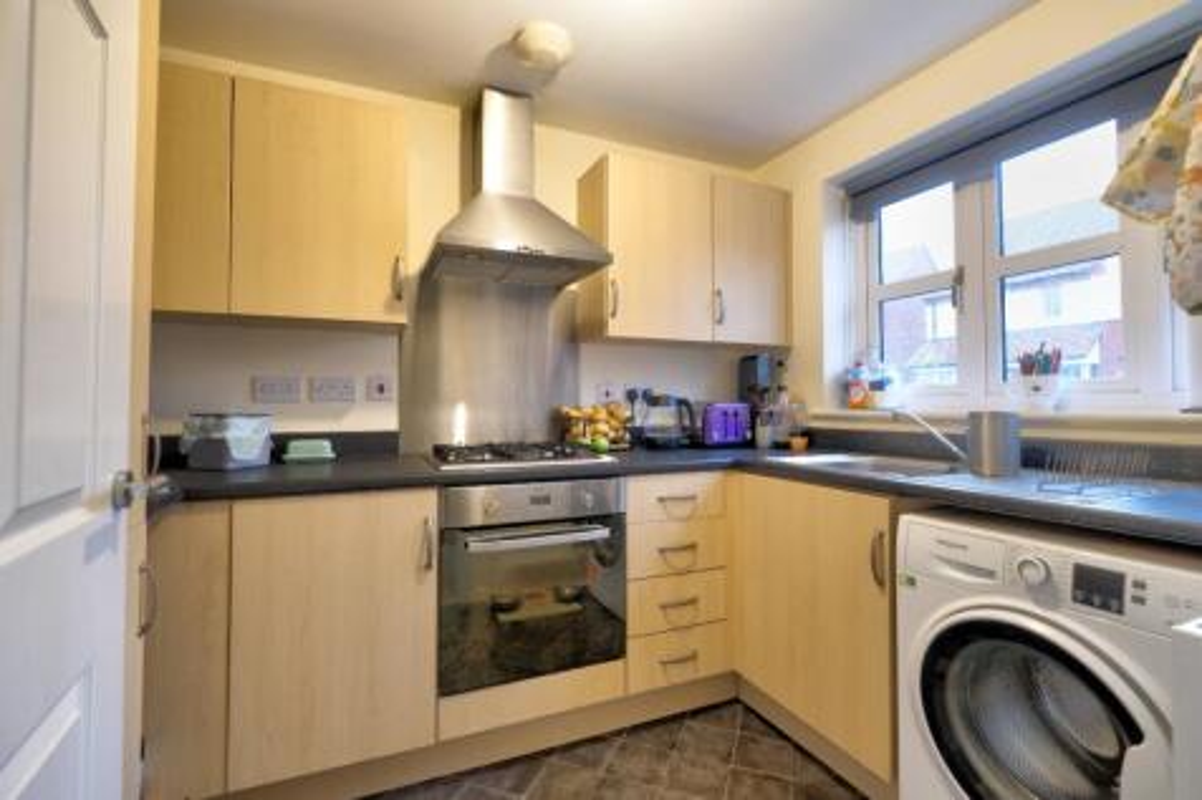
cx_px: 601
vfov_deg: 77.3
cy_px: 400
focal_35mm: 15
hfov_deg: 100.4
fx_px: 501
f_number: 4
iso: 1000
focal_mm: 10
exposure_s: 1/15
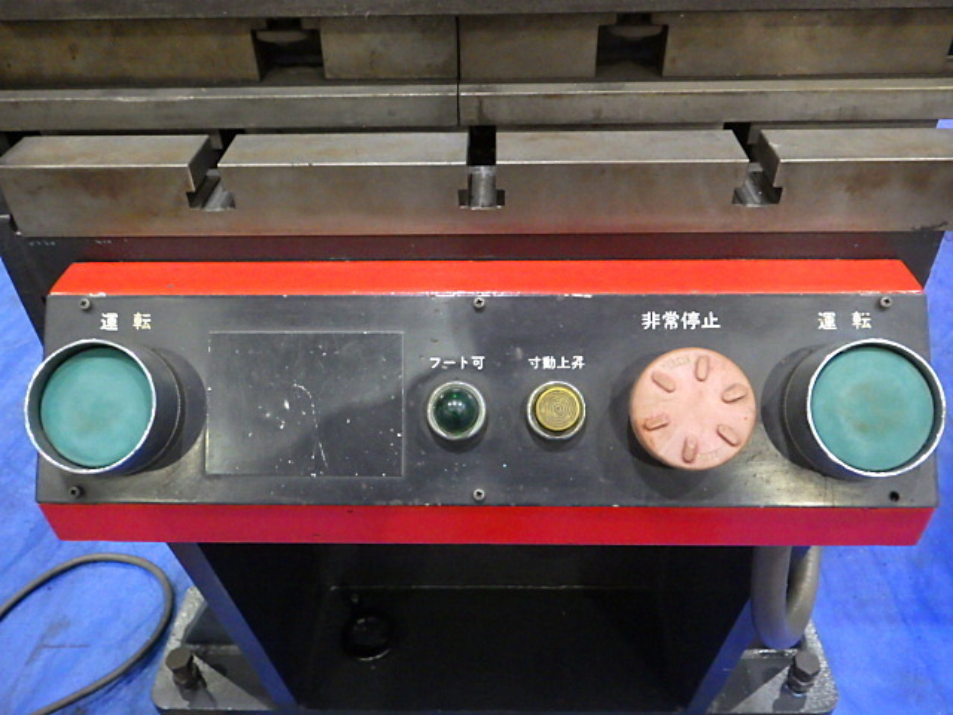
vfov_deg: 49.7
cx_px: 476
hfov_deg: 63.4
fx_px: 771
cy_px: 358
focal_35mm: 28
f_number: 3.5
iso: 1600
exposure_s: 1/40
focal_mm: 5
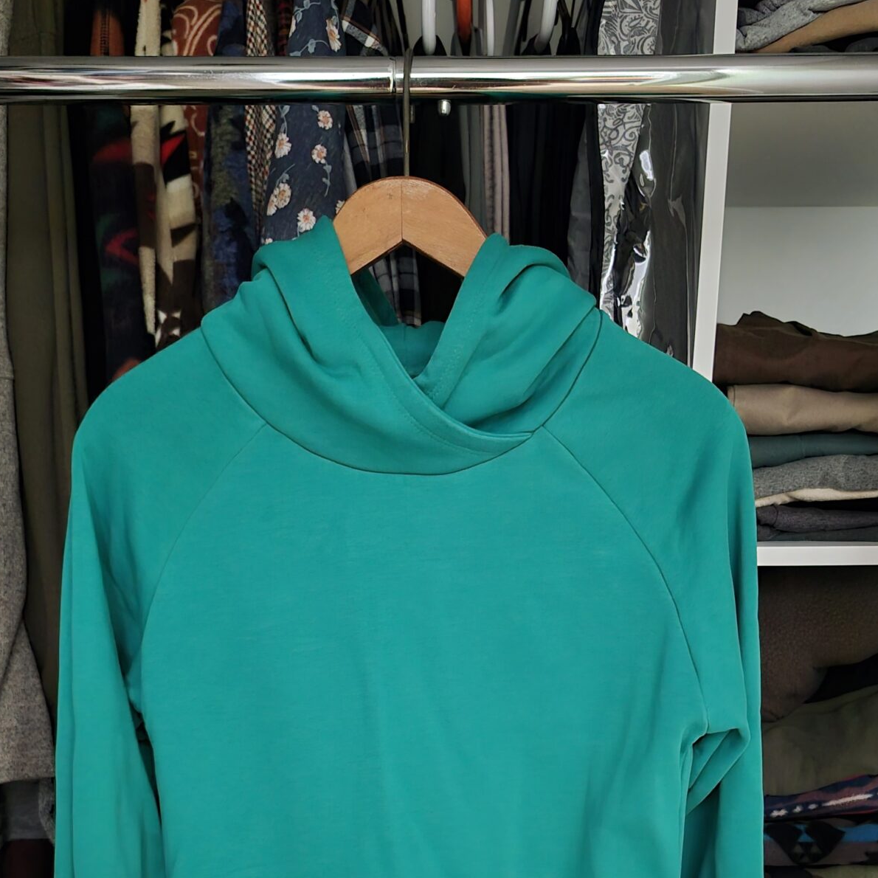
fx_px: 1004
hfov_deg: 47.2
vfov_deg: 44.2
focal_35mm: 35
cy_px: 742
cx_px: 440
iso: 2000
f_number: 1.8
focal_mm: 5.4
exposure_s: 1/30
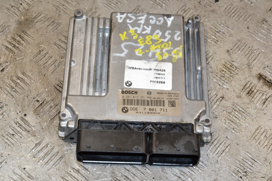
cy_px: 90
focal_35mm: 68
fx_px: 510
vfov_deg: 20.1
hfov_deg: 29.9
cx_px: 136
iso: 800
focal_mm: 45
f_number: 9
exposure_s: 1/200
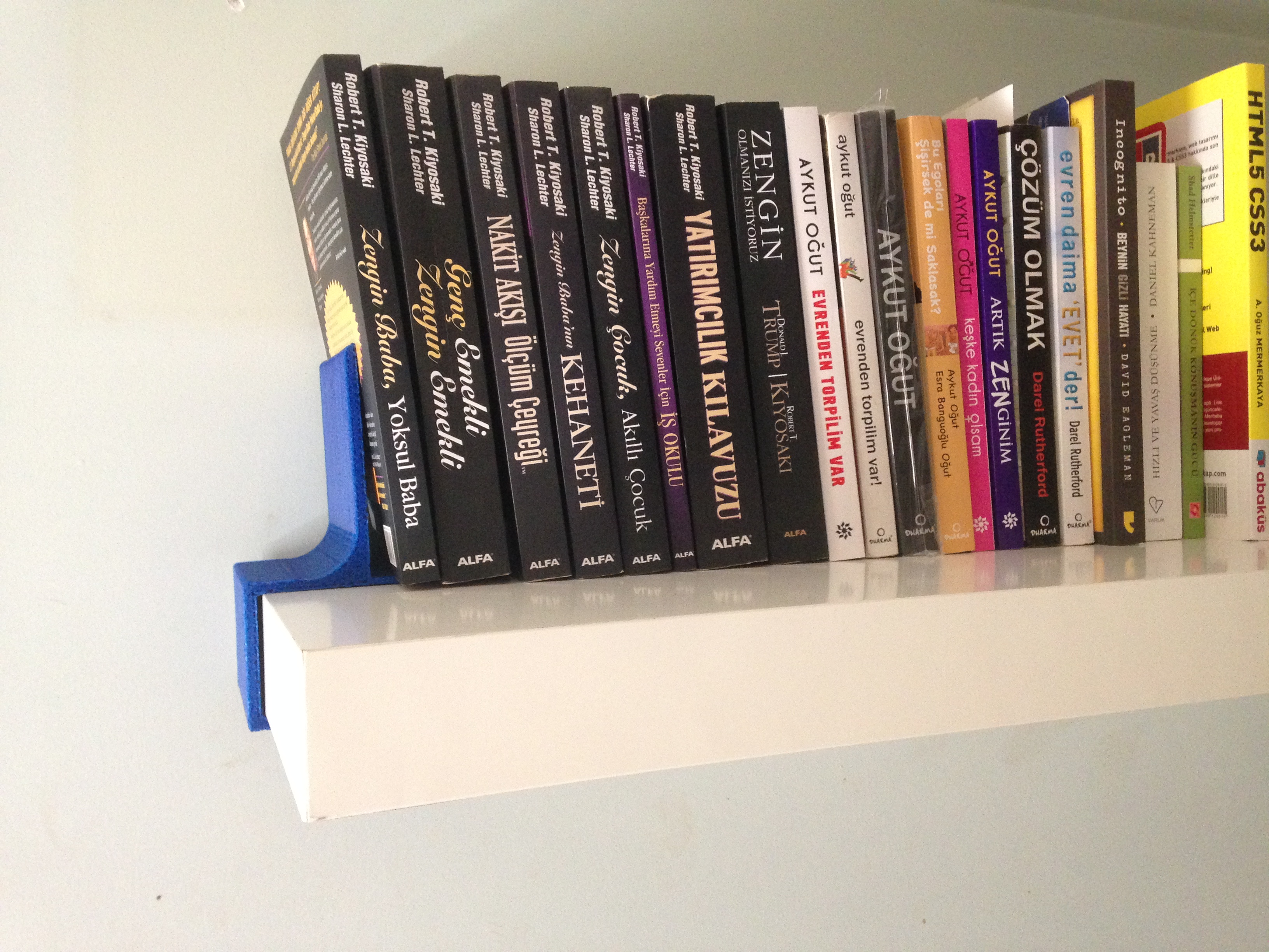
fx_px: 1210
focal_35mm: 33
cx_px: 634
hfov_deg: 55.4
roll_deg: +0.4
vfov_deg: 42.9
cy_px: 476
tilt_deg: -0.5
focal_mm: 4.12
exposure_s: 1/20
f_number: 2.4
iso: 320
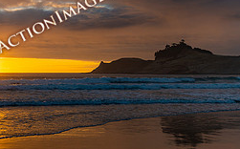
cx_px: -9
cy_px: 39
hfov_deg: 31.9
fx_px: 379
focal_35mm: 58
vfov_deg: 22.1
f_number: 2.8
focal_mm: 24
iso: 64
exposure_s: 1/1250
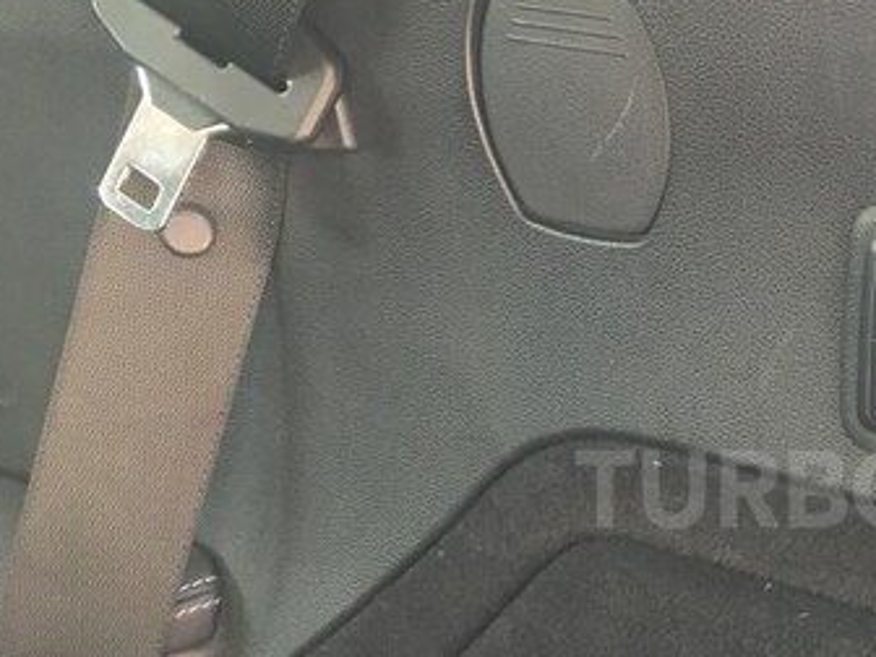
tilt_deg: -29.1
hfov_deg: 31.6
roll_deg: -0.6
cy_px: 489
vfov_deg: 25.4
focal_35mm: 57
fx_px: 1442
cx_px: 842
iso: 100
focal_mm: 4.15
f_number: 2.2
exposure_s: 1/33
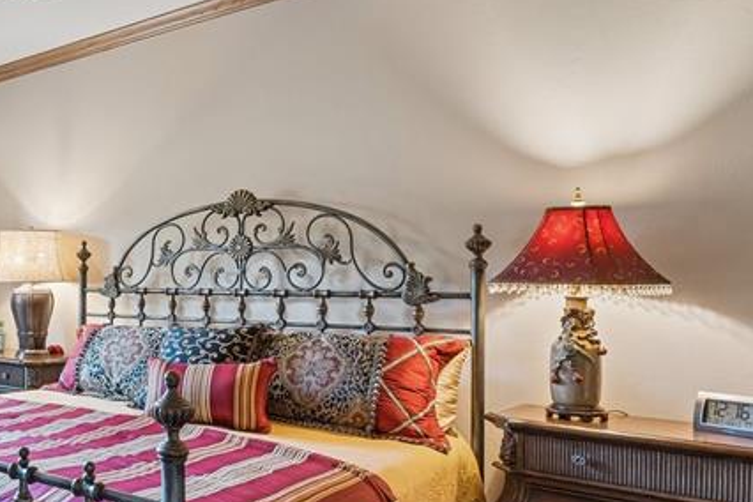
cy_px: 281
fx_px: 753
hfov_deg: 44.6
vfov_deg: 36.8
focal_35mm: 36
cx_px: -10
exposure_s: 1/10
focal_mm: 10
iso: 200
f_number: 7.1
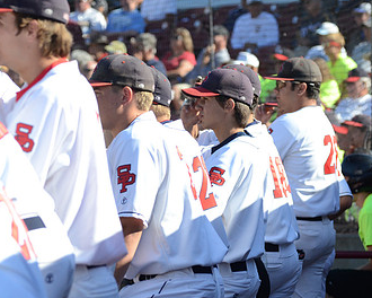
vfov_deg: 5.4
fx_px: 3149
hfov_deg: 6.8
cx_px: 179
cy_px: 119
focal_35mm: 286
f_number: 4.8
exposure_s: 1/3200
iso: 800
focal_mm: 116
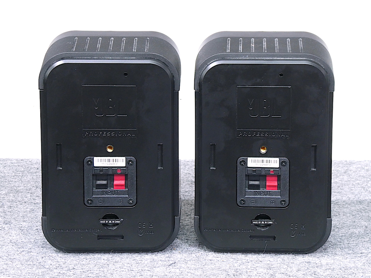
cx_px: 186
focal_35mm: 151
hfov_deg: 13.1
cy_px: 139
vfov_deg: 9.8
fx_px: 1618
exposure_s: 1/1.6
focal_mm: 27.1
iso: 200
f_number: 5.4
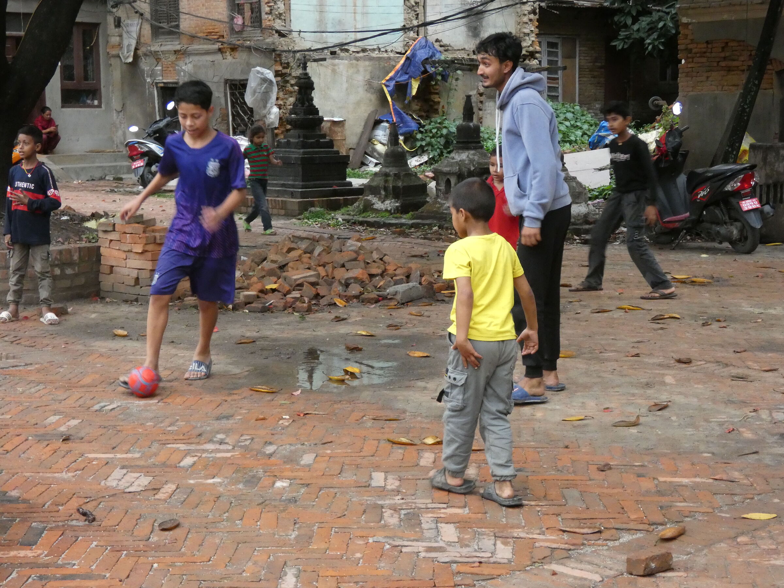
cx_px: 392
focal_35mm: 70
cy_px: 294
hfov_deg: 27.8
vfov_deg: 21.0
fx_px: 1585
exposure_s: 1/60
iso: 800
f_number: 4.3
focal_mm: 12.5
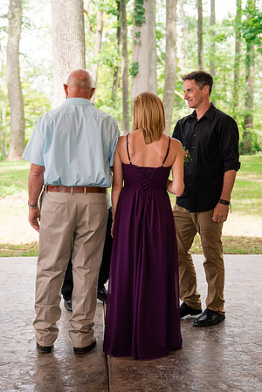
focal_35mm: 68
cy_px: 206
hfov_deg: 19.9
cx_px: 146
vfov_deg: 29.5
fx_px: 747
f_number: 2.8
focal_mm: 43
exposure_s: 1/125
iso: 160
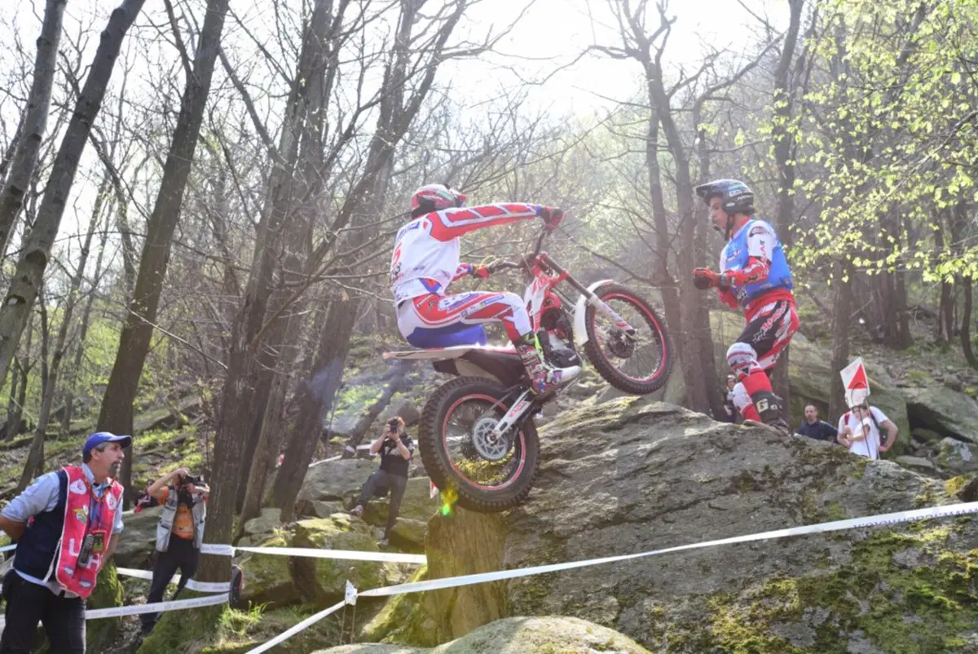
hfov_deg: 54.4
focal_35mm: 35
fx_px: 951
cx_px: 489
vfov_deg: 37.9
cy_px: 327
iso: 640
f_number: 4.5
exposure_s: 1/1000
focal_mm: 35
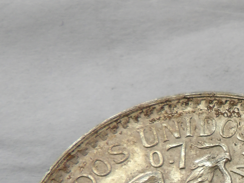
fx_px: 916
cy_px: 265
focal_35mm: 130
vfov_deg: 11.0
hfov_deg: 13.9
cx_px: 405
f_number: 4.5
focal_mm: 6.2
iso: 100
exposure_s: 1/47
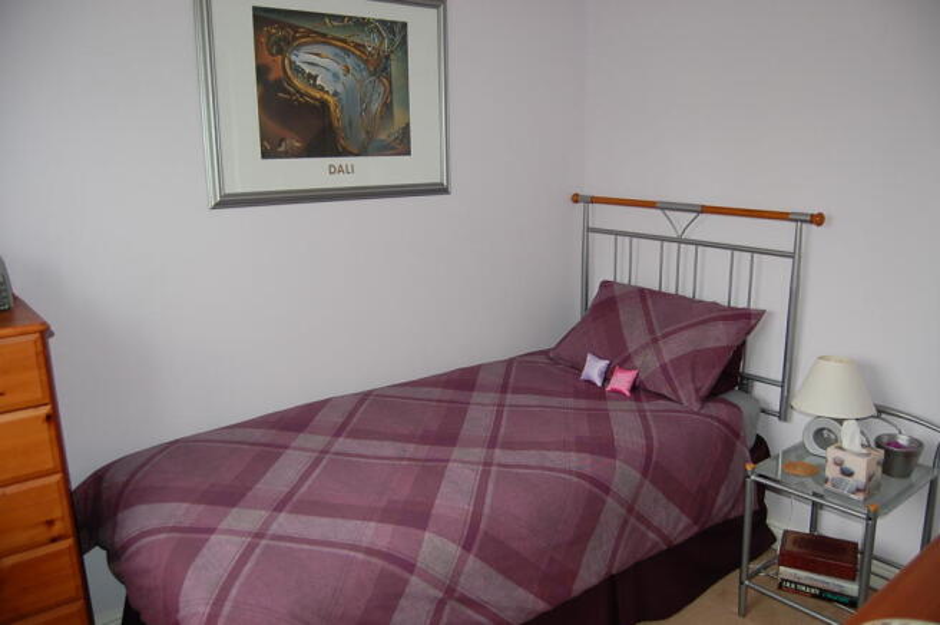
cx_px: 470
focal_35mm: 27
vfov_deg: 47.8
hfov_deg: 67.4
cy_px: 312
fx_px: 704
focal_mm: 18
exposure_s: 1/60
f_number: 3.5
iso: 400
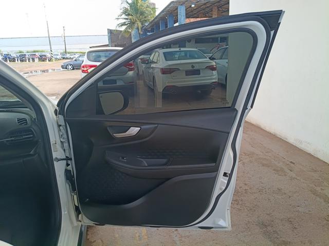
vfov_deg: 53.1
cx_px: 164
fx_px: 247
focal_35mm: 26
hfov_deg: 67.3
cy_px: 123
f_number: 1.8
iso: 394
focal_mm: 4.81
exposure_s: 1/120
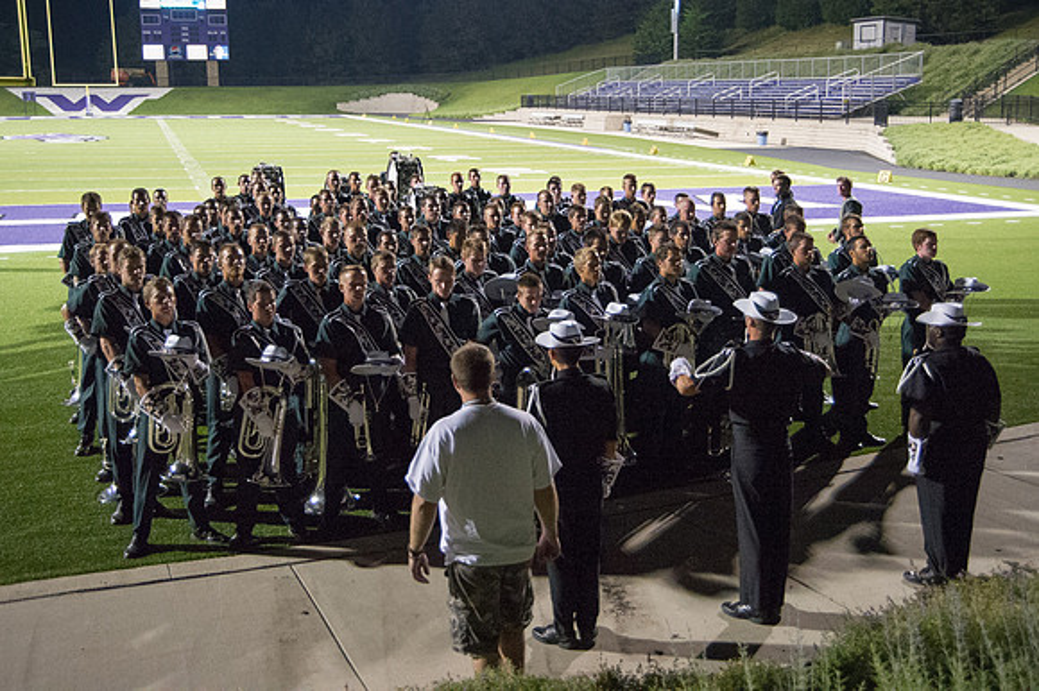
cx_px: 527
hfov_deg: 42.8
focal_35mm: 46
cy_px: 294
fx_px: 1325
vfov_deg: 29.2
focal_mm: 40
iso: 11400
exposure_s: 1/160
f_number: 4.2
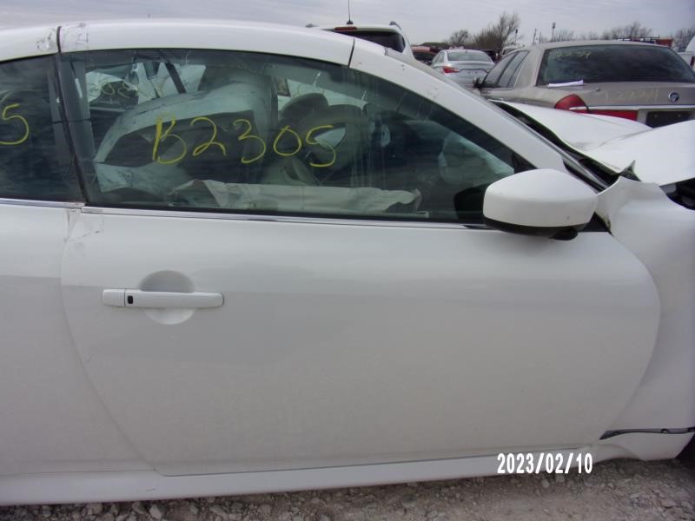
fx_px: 482
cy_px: 260
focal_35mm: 24
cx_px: 348
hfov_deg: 71.6
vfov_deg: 56.8
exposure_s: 1/1000
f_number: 3.3
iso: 80
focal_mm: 4.3
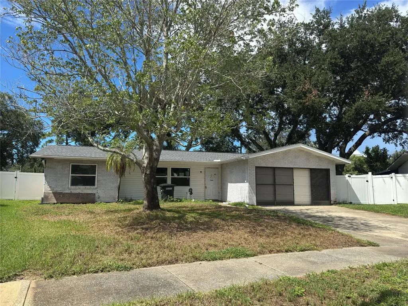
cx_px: 204
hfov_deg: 71.6
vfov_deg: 56.8
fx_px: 283
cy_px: 153
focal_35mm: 24
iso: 100
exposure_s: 1/4405
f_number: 1.78
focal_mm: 6.76
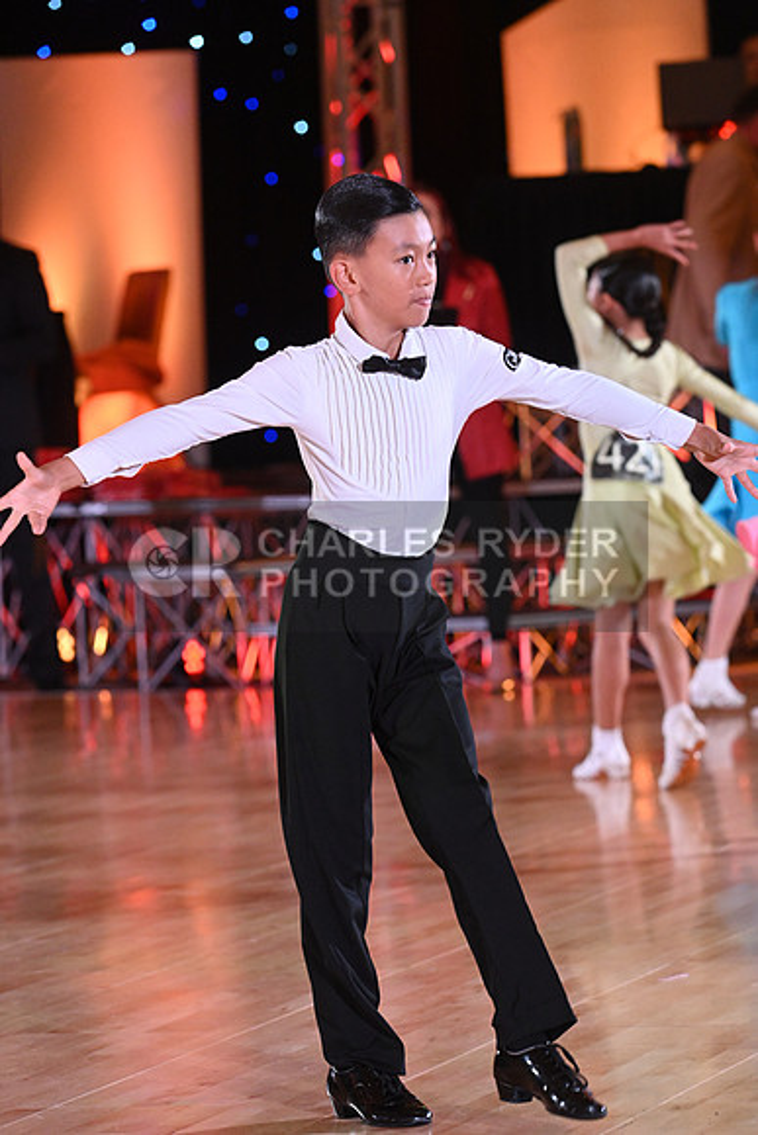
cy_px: 568
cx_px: 379
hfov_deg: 7.9
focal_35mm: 175
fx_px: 5523
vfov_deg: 11.7
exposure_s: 1/400
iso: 5000
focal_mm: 175
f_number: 5.6
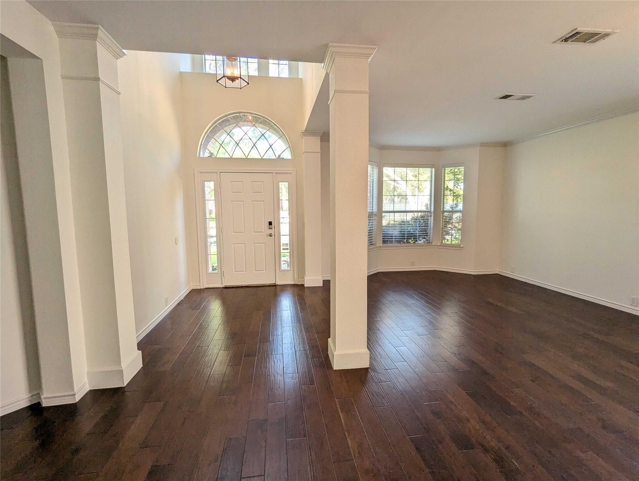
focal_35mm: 16
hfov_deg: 94.4
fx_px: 296
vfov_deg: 78.2
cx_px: 320
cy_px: 240
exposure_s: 1/120
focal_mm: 2.35
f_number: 2.2
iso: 99
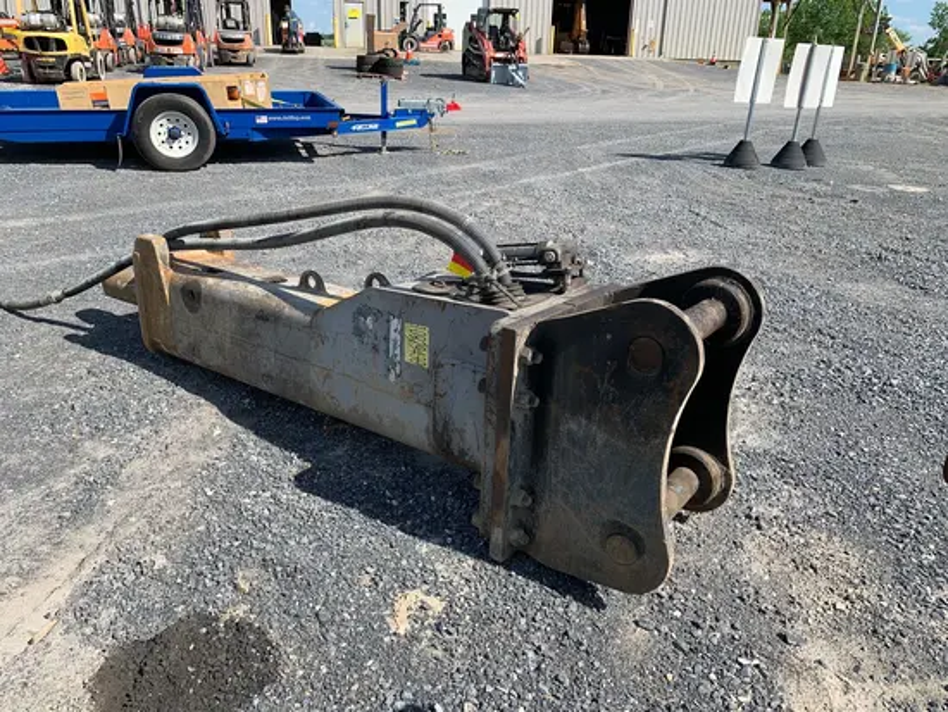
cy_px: 356
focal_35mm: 26
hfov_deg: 67.3
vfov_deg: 53.1
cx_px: 474
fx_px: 712
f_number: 1.8
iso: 25
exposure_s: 1/1447
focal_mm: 4.25
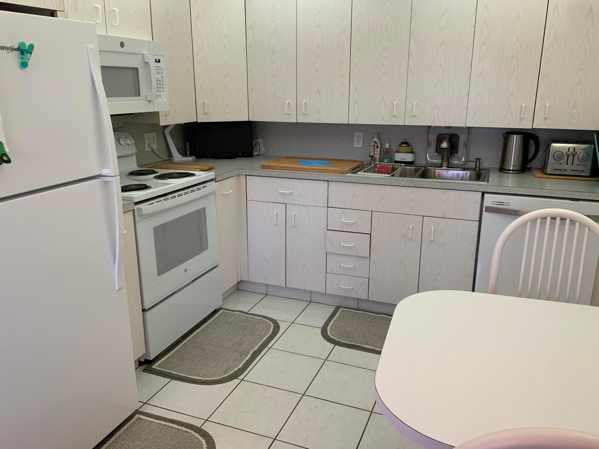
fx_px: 502
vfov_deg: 48.2
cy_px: 224
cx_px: 300
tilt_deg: -16.3
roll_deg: -0.6
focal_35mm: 29
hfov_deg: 61.7
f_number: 1.8
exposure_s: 1/120
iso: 64
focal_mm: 3
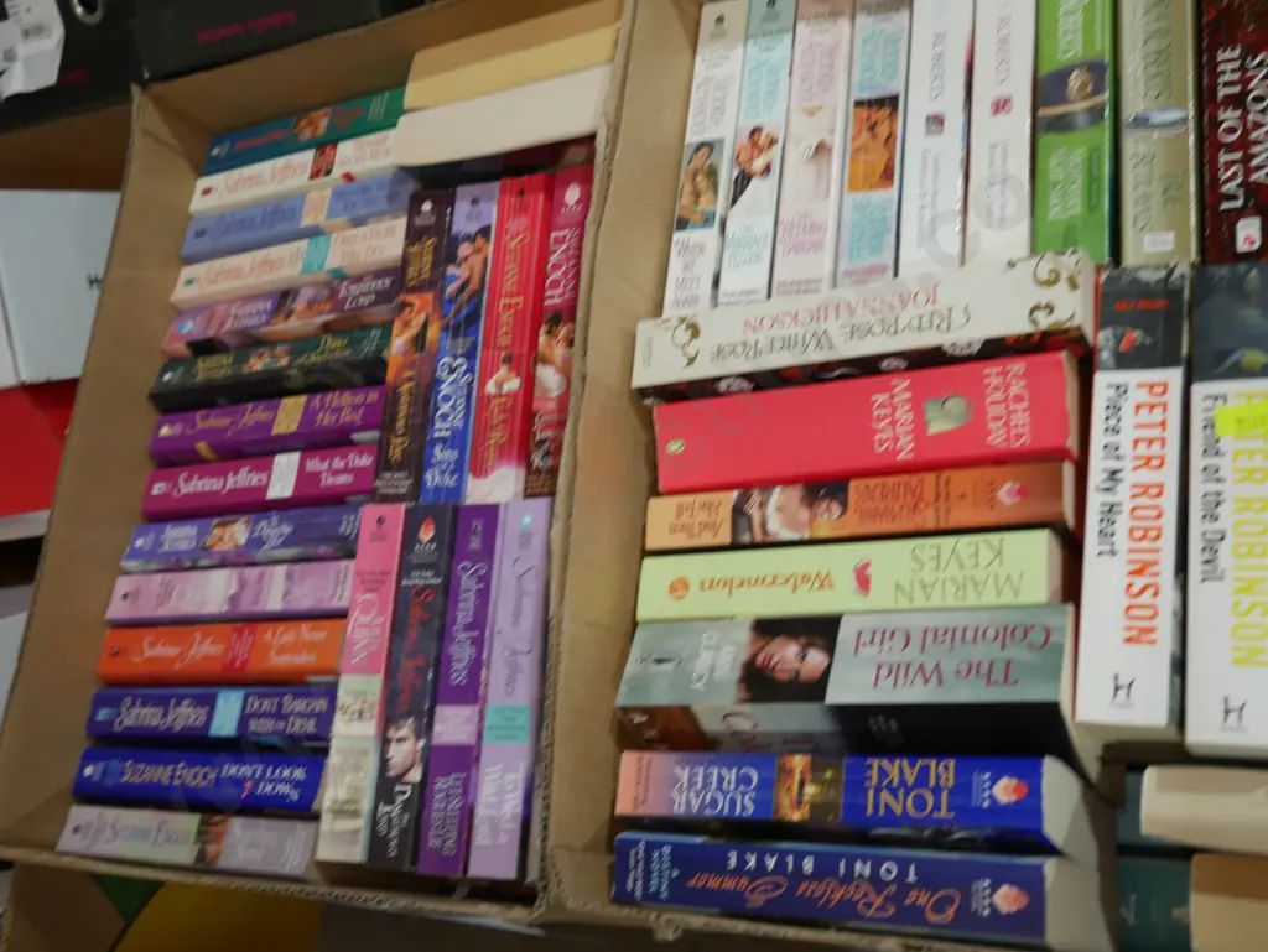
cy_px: 476
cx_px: 634
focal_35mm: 40
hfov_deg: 46.8
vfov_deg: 36.0
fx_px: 1466
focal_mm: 20
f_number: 4.5
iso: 320
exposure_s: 1/60
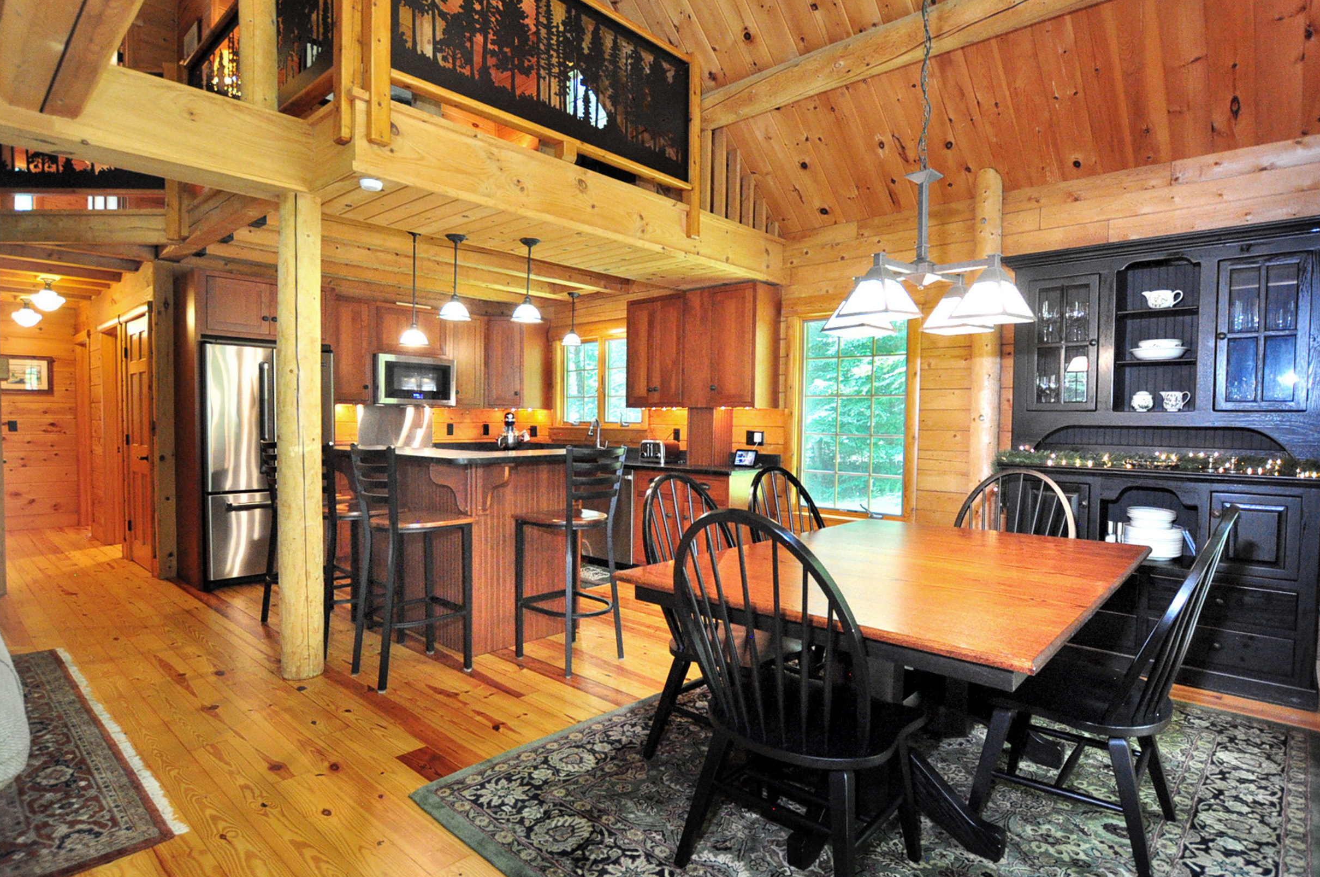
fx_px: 659
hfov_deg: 90.1
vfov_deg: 67.2
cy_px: 435
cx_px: 647
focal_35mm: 18
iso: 1600
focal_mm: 10
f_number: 3.5
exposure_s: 1/80
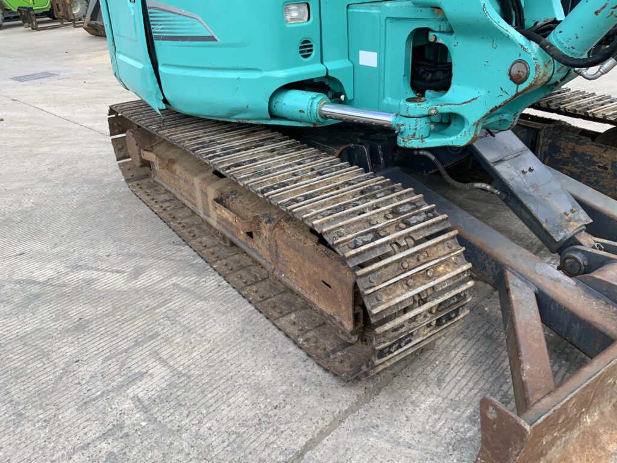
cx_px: 308
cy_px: 232
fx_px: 517
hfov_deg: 61.7
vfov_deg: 48.2
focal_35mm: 29
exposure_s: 1/478
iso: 16
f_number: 1.8
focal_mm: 3
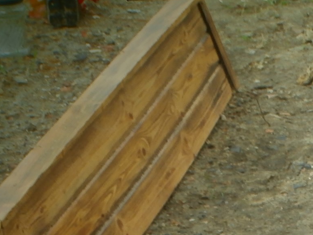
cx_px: 466
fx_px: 1998
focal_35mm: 221
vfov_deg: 6.5
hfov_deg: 8.7
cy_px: 448
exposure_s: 1/160
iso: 100
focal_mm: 10.11
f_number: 4.5
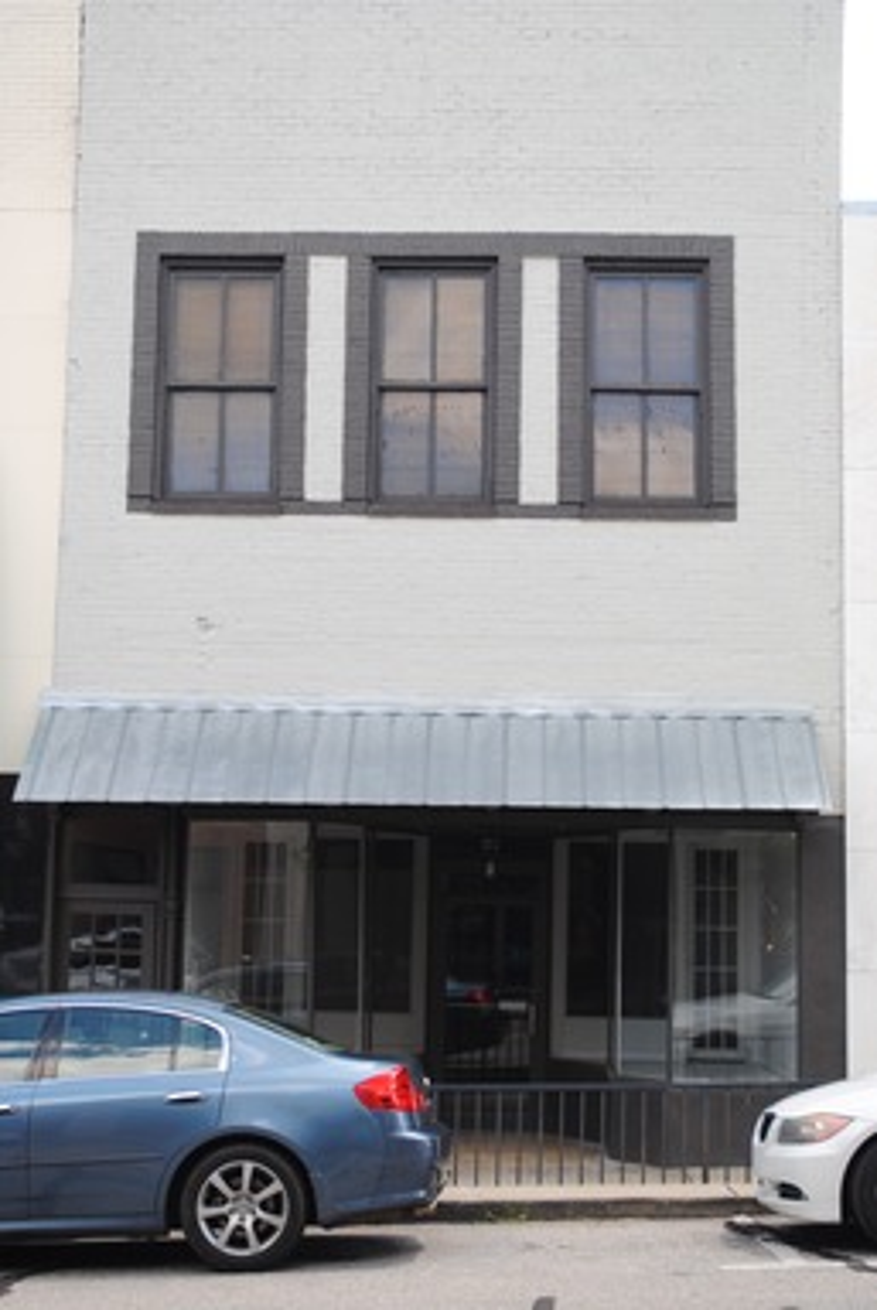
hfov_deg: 25.1
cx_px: 438
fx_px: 1968
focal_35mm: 54
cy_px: 655
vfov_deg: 36.8
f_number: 5.6
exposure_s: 1/125
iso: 100
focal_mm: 36
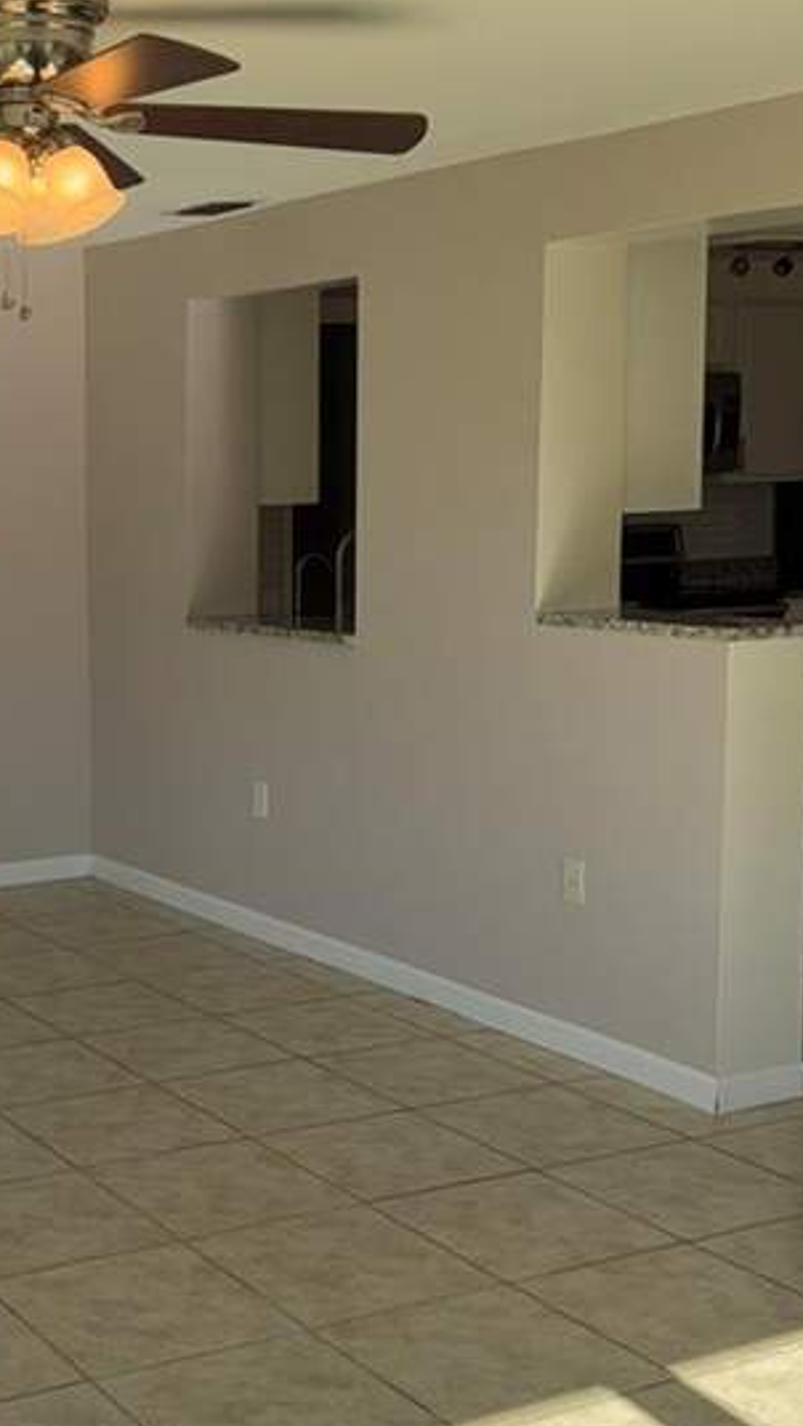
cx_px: 11
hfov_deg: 22.3
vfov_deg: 39.8
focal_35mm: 52
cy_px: 713
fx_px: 1966
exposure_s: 1/1032
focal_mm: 6.76
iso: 80
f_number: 1.78
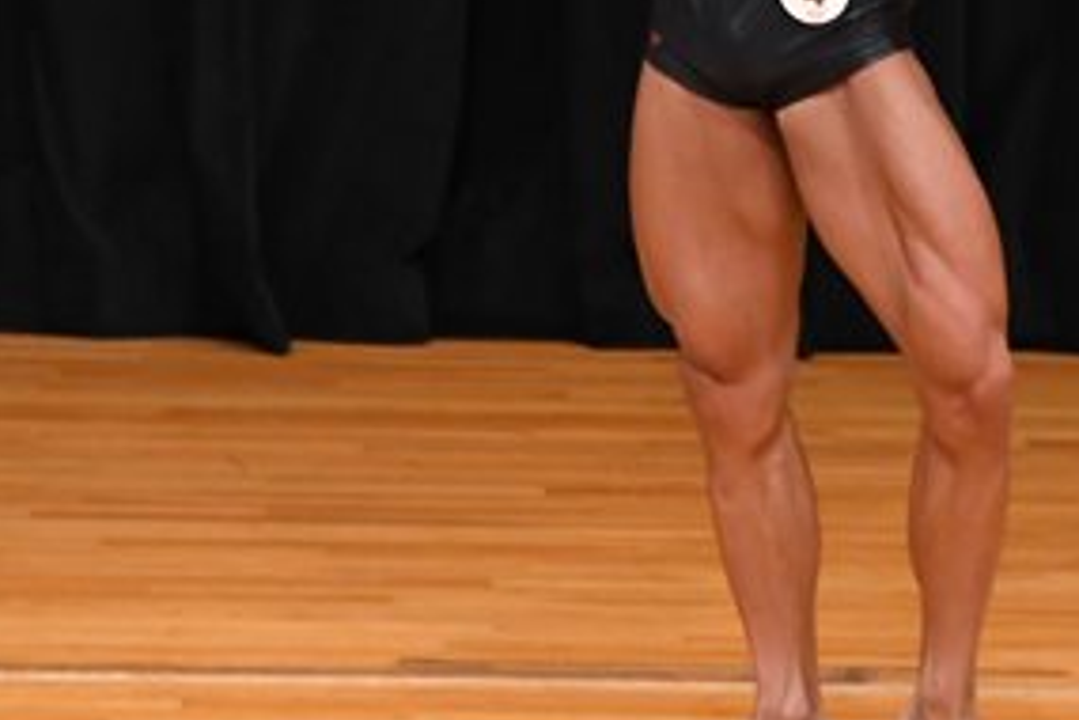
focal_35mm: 734
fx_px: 21998
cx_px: 892
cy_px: -83
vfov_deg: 1.9
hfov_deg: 2.8
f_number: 5.6
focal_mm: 180
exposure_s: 1/400
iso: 3200
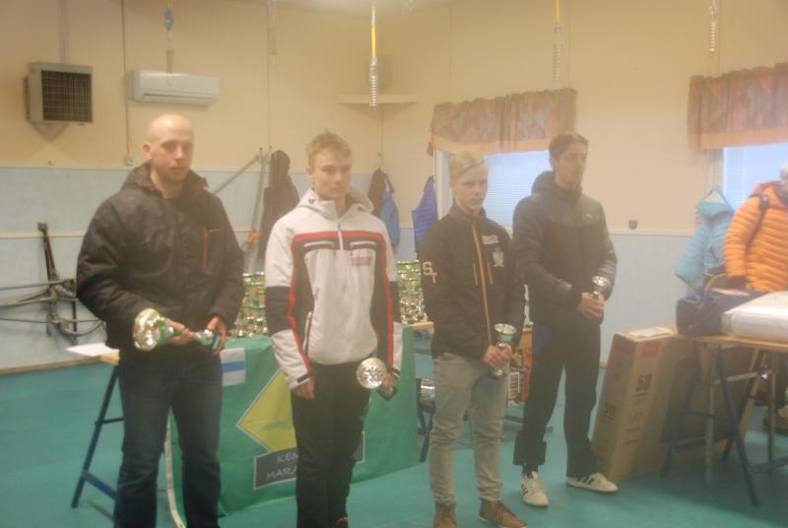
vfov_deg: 30.9
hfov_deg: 44.9
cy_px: 264
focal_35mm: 44
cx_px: 394
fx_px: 954
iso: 800
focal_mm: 29
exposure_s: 1/30
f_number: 4.2
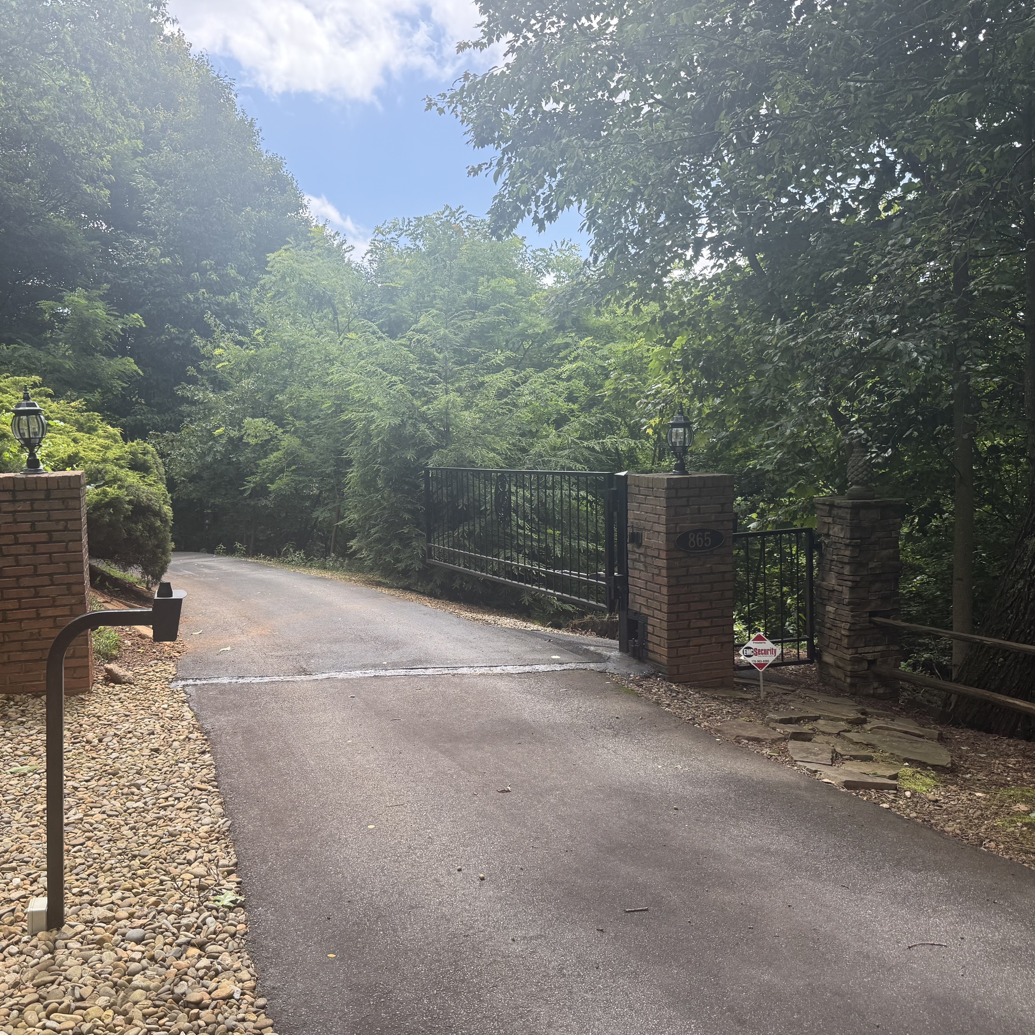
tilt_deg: -5.0
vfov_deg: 55.6
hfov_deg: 55.1
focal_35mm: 29
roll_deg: +1.7
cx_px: 399
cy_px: 528
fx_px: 981
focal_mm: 6.76
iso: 100
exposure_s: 1/943
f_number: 1.78
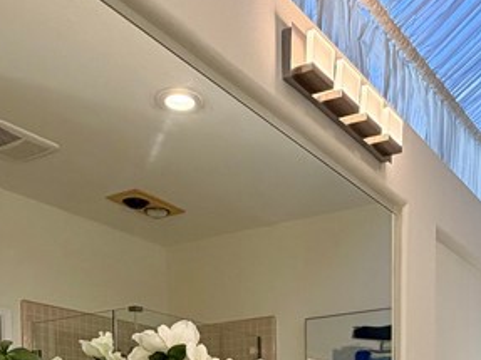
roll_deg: +0.1
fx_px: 694
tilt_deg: -3.5
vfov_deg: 24.4
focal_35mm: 50
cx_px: 295
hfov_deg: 38.0
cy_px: 497
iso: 100
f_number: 2.2
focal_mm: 2.22
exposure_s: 1/120
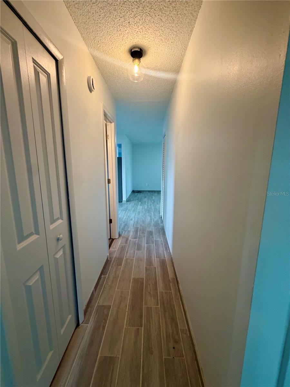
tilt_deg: -11.5
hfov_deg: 85.7
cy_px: 194
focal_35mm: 14
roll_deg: -0.3
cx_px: 145
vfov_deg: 102.1
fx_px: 156
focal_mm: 2.22
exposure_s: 1/60
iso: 250
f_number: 2.2
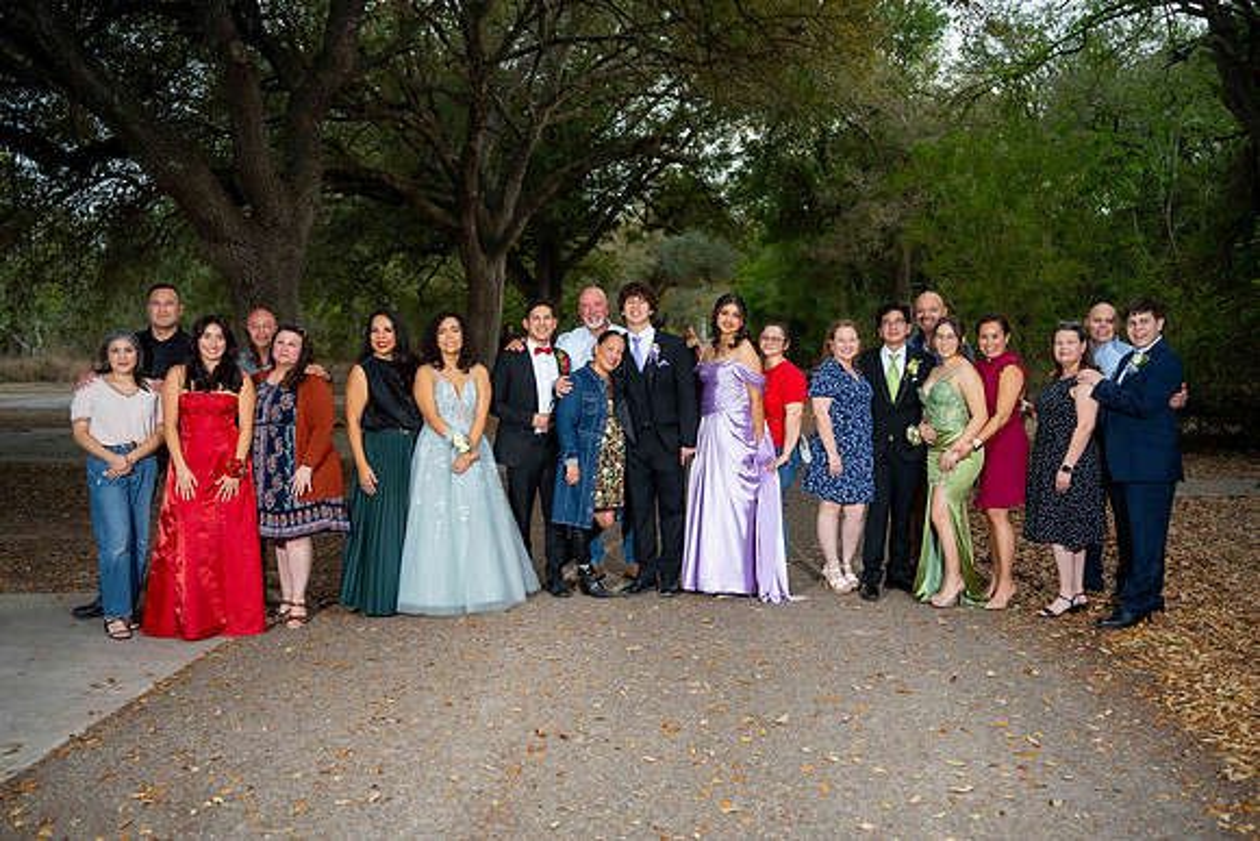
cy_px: 420
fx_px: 1225
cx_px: 630
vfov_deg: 37.9
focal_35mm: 35
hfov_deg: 54.4
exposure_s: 1/200
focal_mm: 35
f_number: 2.2
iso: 200
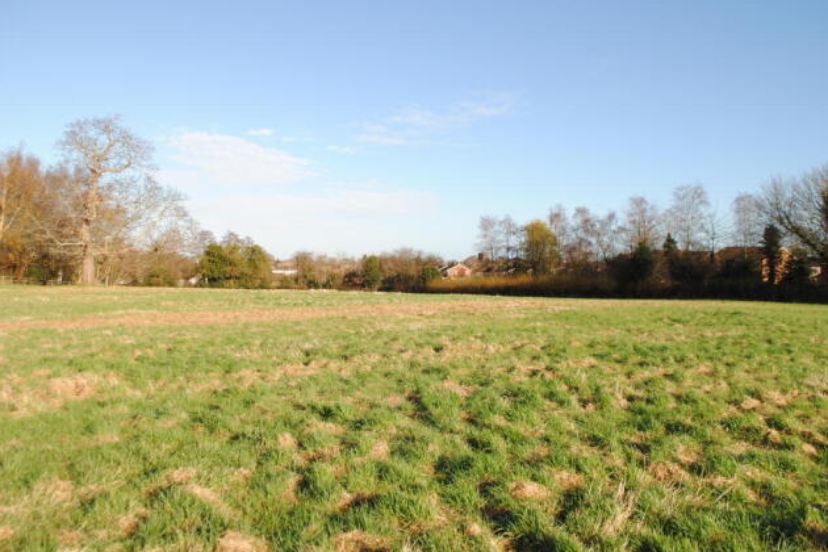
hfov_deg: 65.5
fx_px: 644
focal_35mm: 28
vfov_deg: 46.4
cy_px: 275
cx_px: 417
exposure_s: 1/200
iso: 100
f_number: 7.1
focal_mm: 18
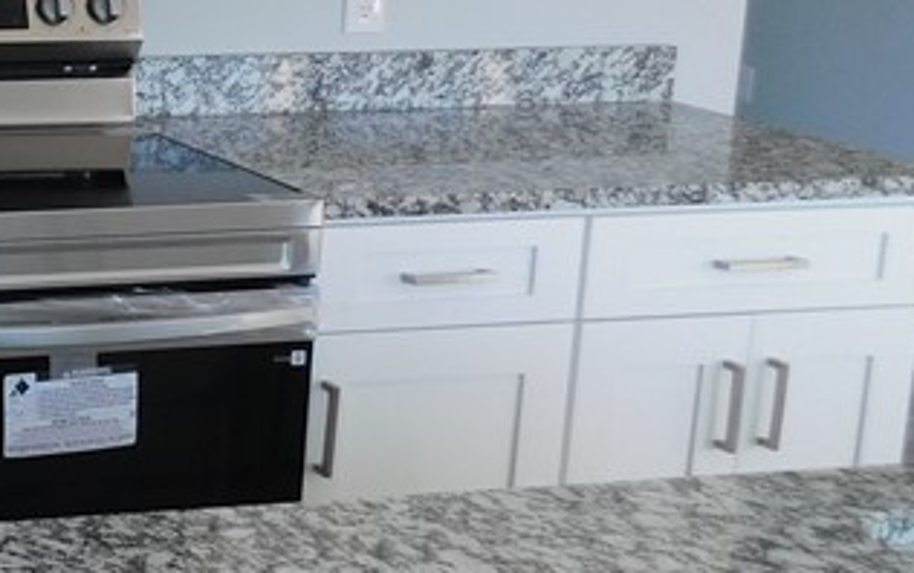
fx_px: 1969
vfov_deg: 16.3
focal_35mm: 79
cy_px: 46
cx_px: -503
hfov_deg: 21.4
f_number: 3
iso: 125
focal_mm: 4
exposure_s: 1/80
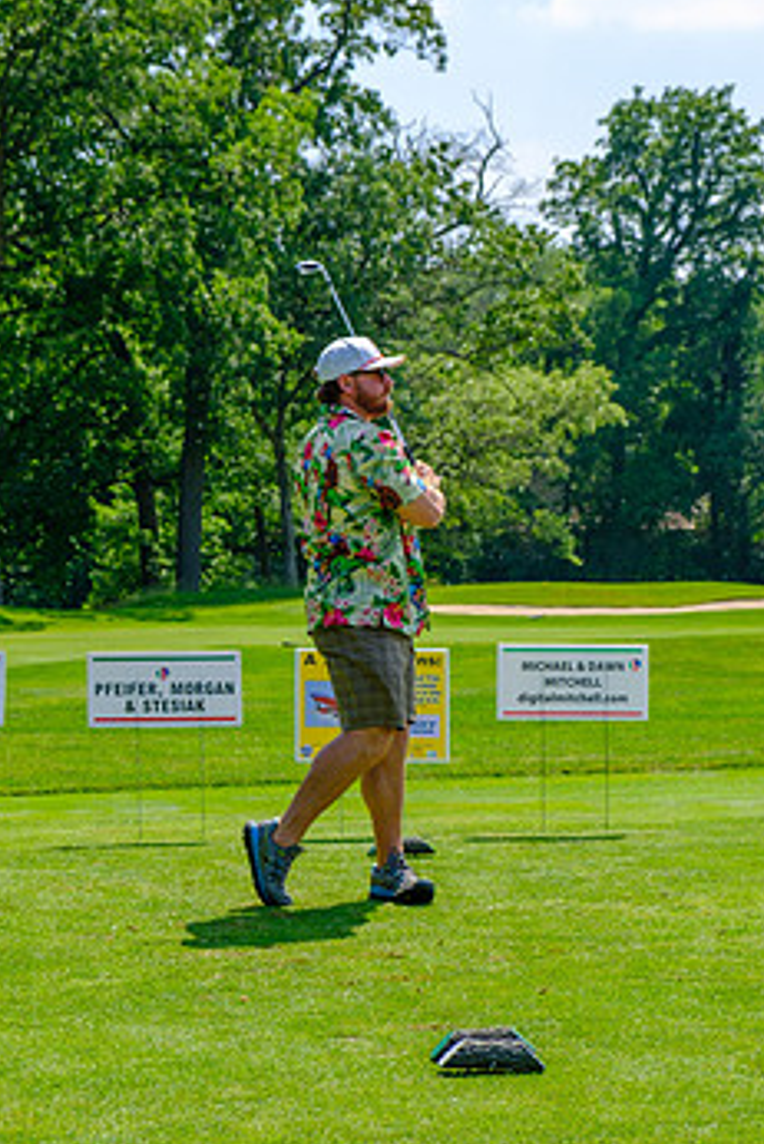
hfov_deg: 14.4
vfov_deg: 21.4
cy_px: 638
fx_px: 3021
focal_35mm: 95
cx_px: 377
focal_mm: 48.4
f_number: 5.6
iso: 200
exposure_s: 1/320
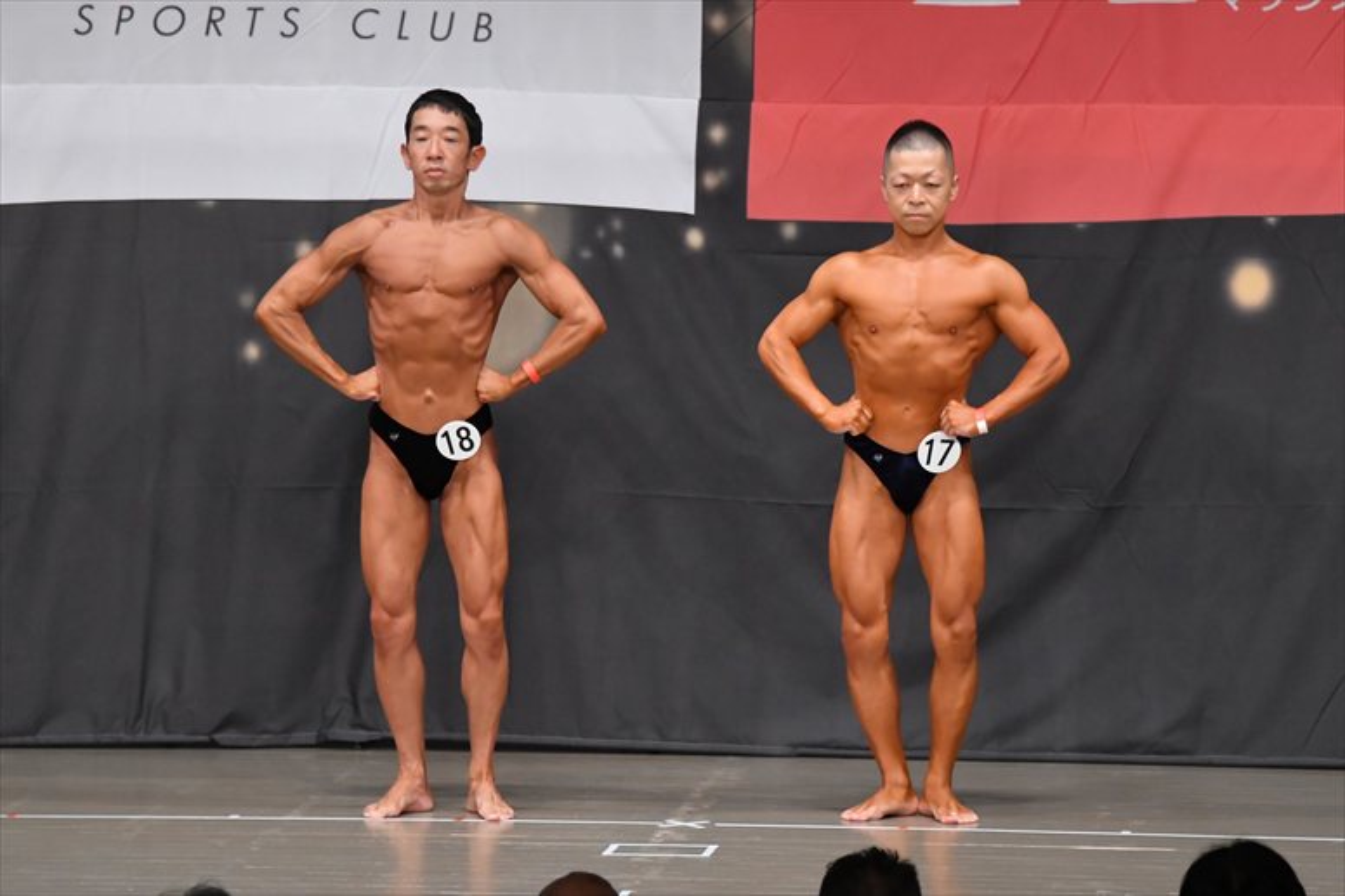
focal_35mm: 217
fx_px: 8104
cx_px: 672
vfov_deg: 6.3
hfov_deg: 9.5
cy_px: 448
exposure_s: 1/400
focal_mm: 145
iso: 5000
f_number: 5.6
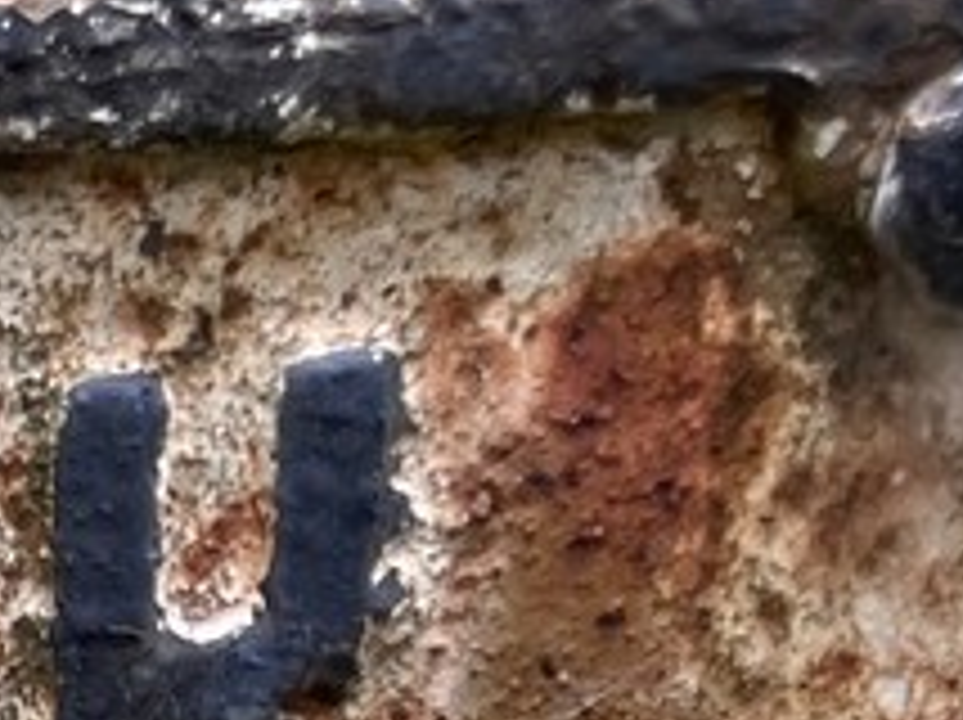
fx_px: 4863
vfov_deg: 7.7
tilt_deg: -18.4
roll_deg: +1.7
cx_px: -1467
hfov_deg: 9.8
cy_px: 1894
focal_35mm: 175
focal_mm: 5.1
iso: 50
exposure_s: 1/122
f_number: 1.6
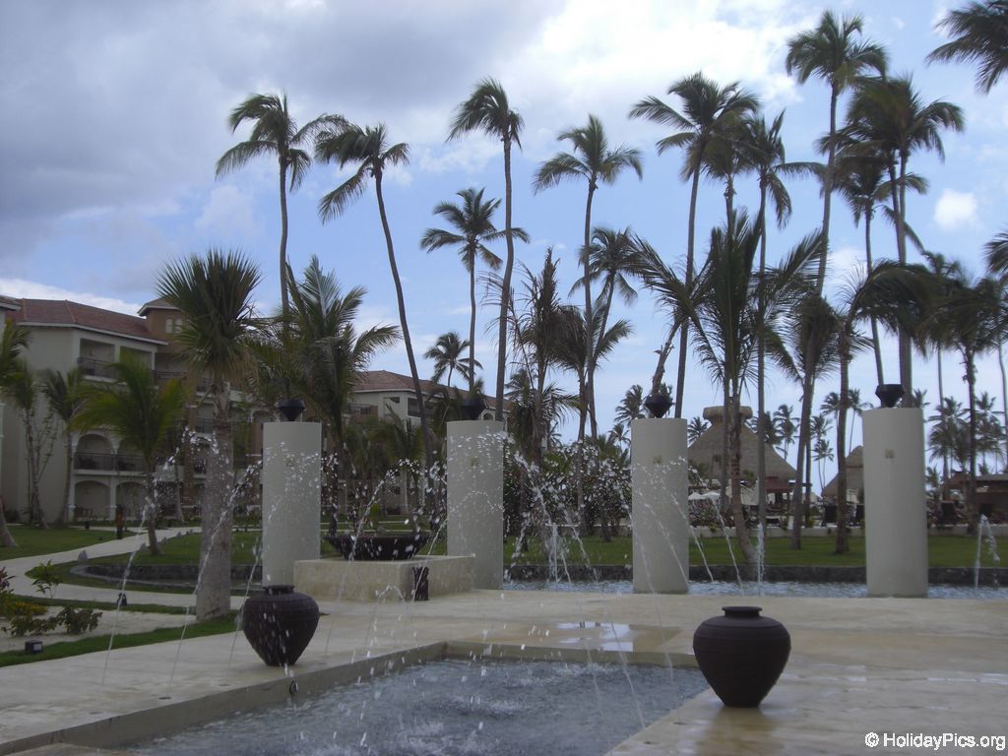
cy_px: 378
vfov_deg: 37.7
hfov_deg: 49.0
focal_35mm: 38
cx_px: 504
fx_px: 1107
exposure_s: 1/125
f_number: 8
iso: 64
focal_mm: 6.2
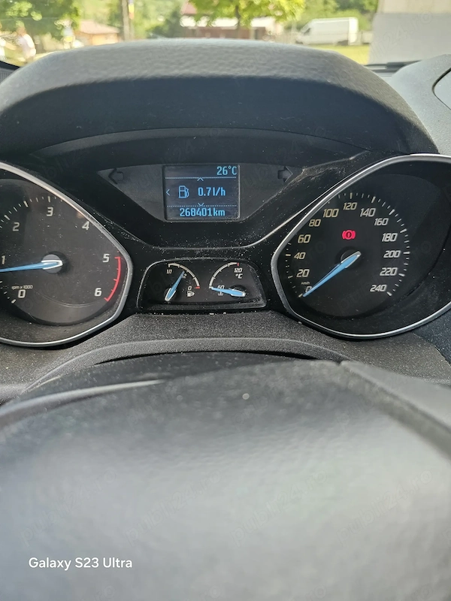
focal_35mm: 23
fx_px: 400
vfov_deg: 73.9
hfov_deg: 58.9
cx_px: 226
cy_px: 300
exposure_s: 1/359
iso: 250
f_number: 1.7
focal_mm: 6.3
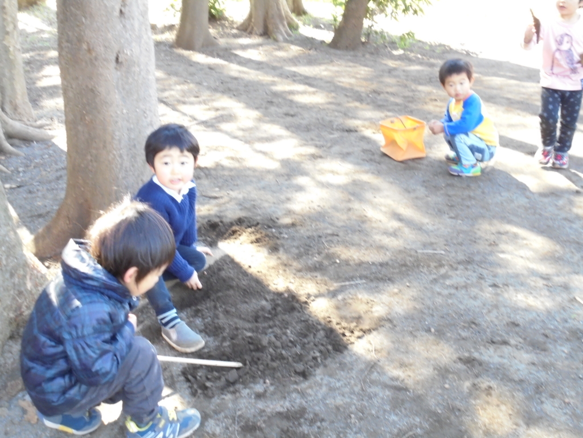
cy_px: 219
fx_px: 724
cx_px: 292
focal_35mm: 43
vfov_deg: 33.6
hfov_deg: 43.9
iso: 400
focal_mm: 7.8
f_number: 4.5
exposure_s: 1/50
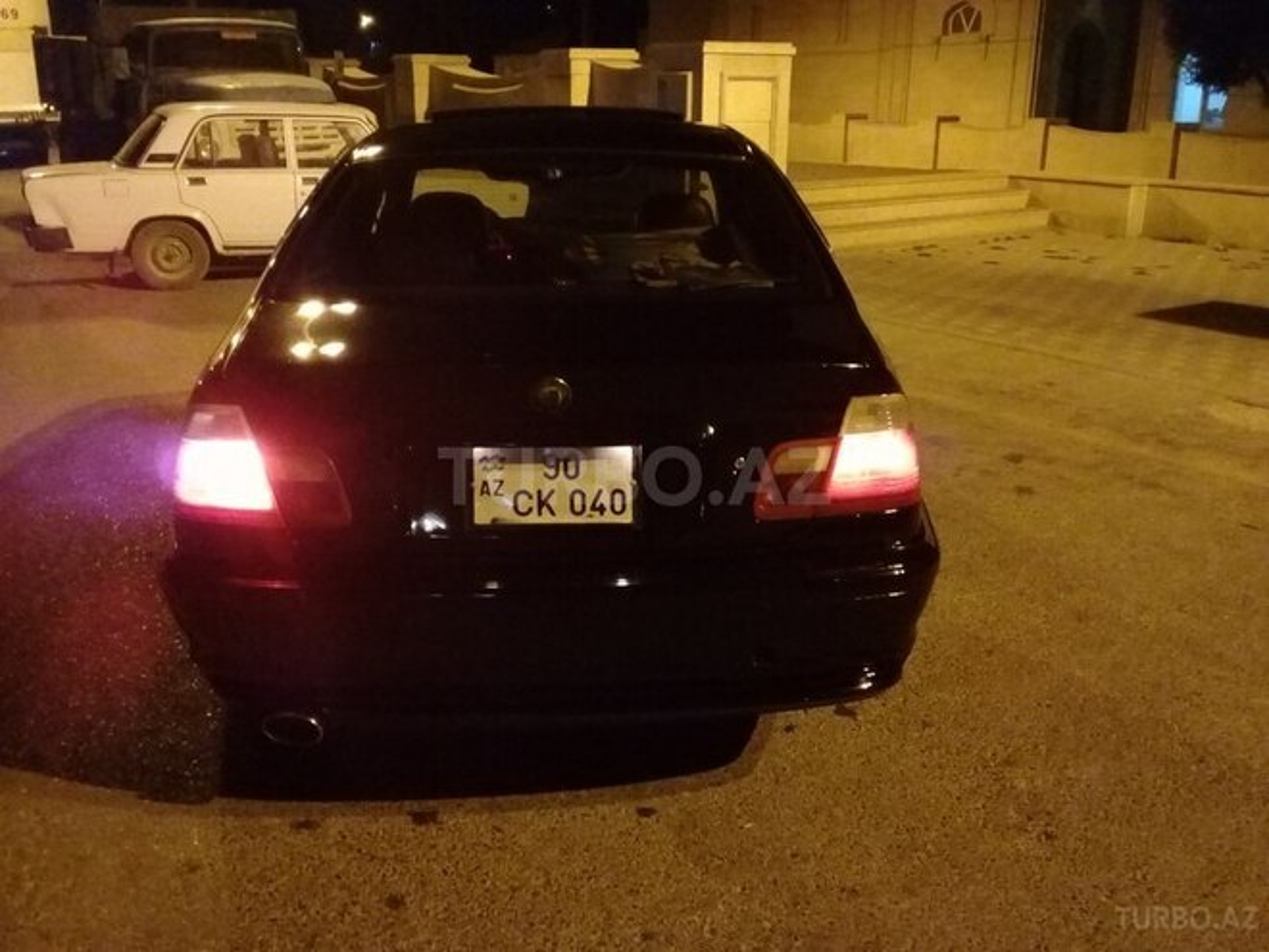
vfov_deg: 45.4
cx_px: 634
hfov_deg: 58.4
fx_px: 1136
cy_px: 476
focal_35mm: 31
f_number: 2.2
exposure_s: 1/17
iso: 800
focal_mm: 3.3
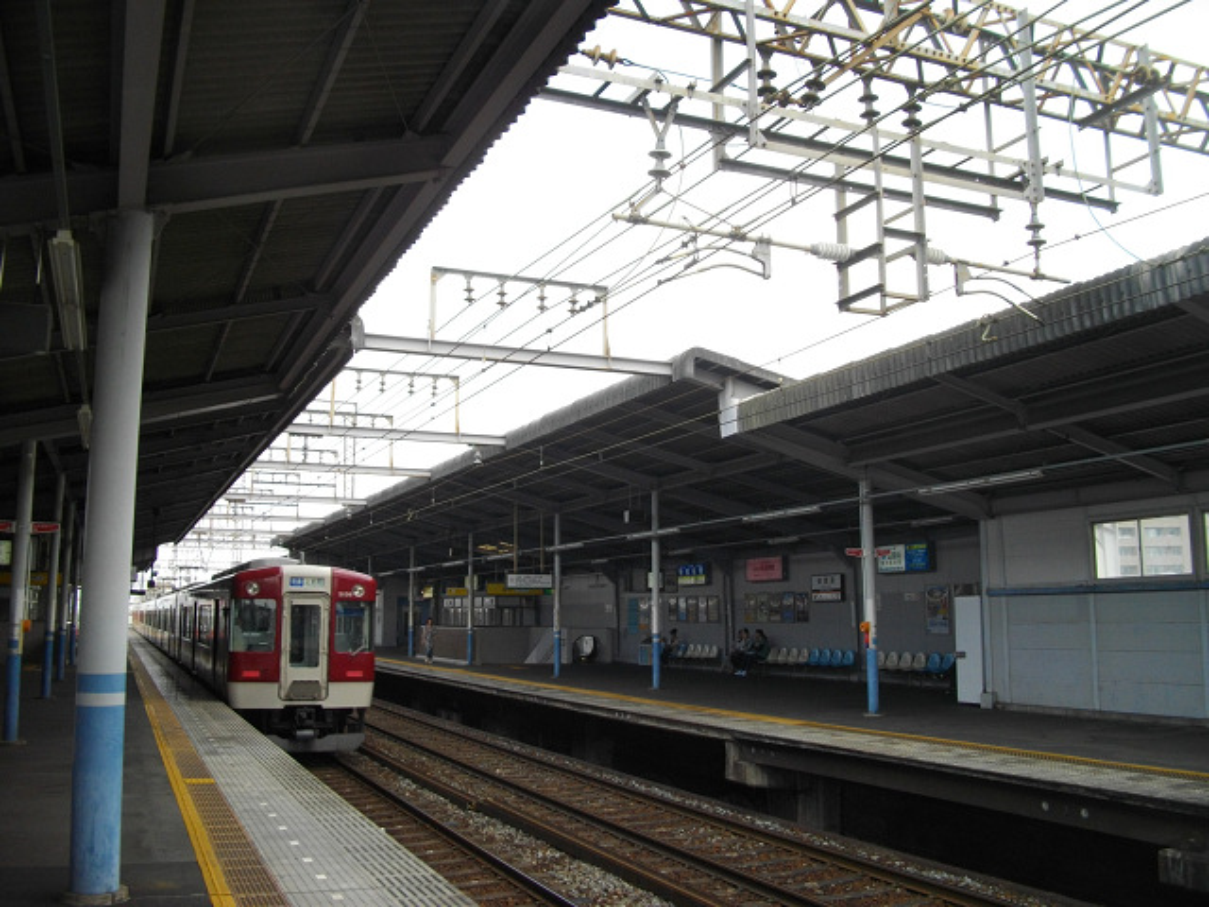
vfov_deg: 45.4
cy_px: 454
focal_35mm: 31
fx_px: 1083
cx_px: 604
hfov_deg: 58.4
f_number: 8.8
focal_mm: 5.7
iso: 100
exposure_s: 1/50
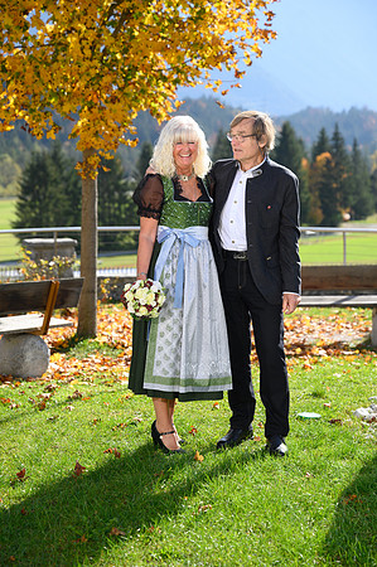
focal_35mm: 70
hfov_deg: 19.4
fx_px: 1102
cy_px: 284
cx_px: 188
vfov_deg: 28.9
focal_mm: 70
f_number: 3.5
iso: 100
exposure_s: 1/640
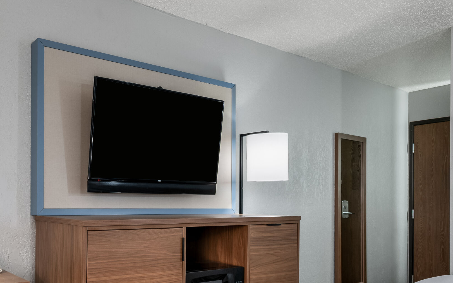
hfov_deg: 56.7
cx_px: 142
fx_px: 407
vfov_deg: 37.7
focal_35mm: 33
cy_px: 202
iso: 400
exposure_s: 1/1.67
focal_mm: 17.5
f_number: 8
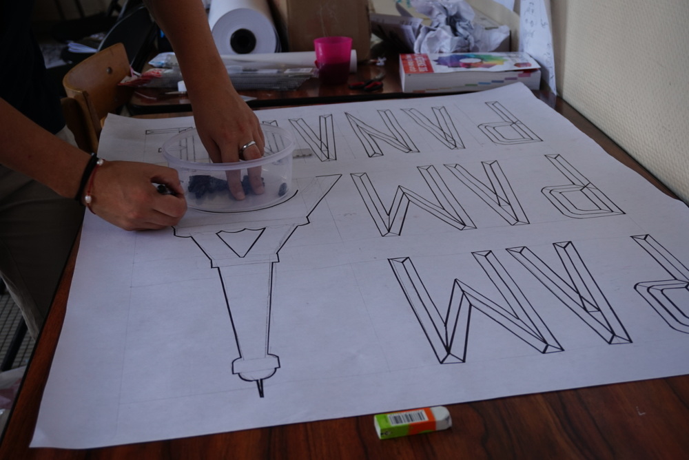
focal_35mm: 50
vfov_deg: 27.3
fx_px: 948
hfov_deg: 39.9
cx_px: 344
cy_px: 230
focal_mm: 33
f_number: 5
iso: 250
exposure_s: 1/60
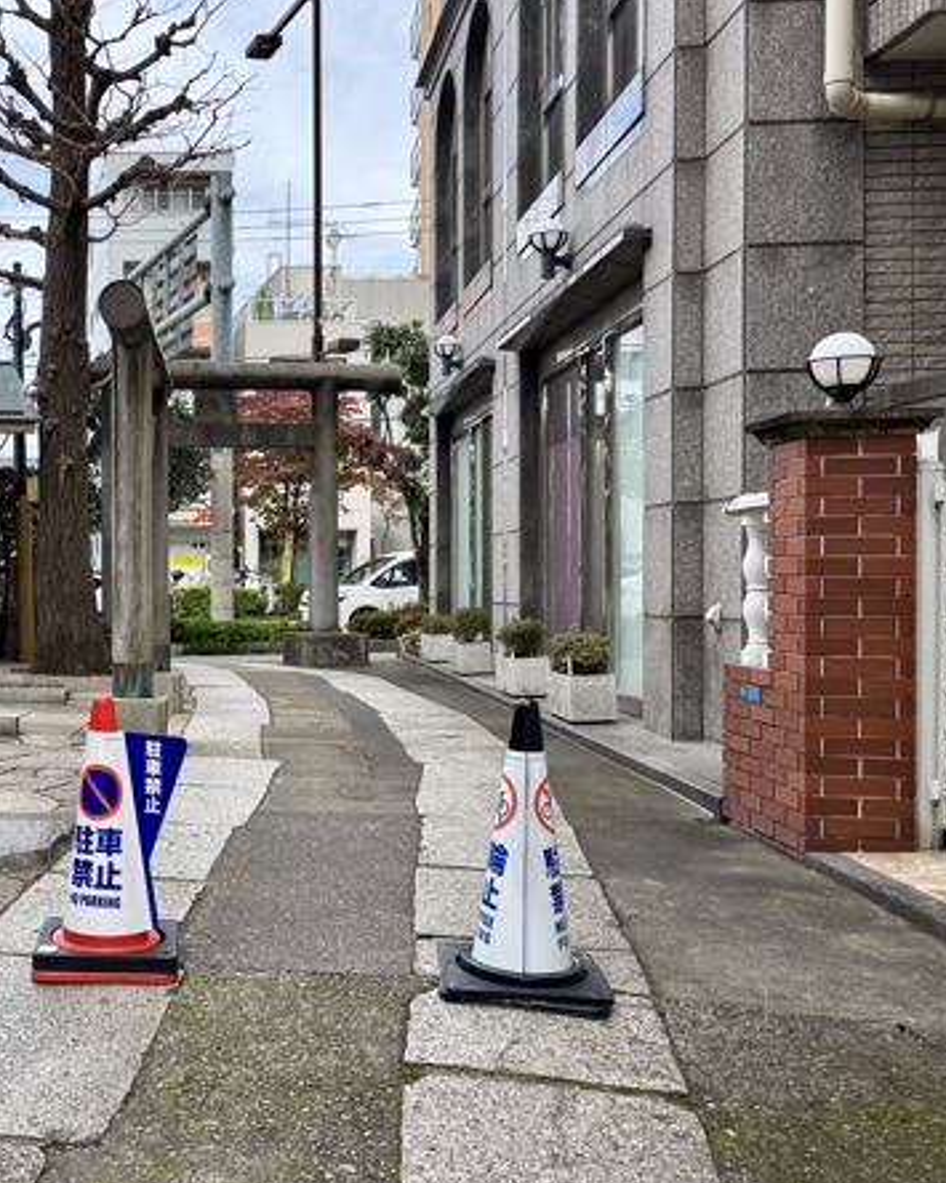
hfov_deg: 34.4
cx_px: 32
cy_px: 601
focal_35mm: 40
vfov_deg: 45.8
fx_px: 1400
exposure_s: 1/970
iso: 50
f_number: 1.6
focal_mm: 5.96
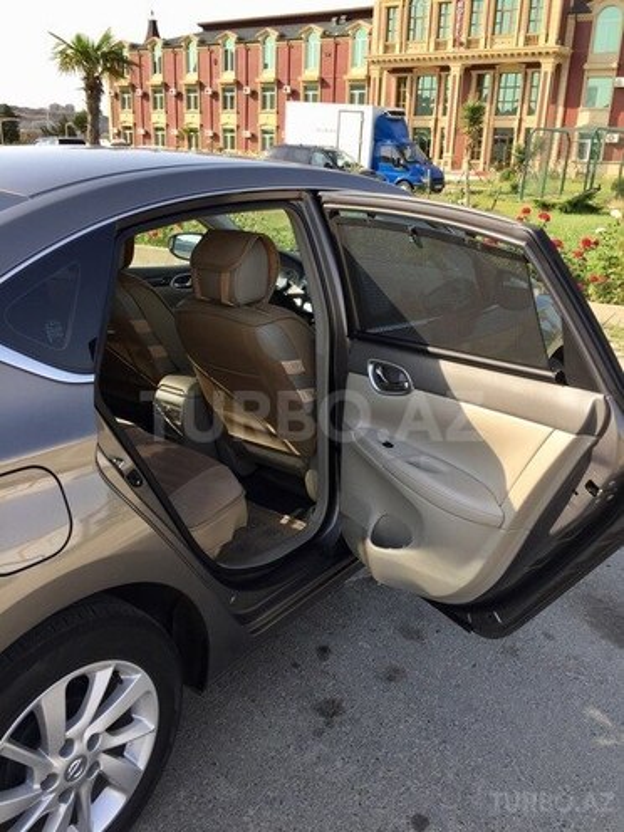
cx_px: 312
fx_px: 697
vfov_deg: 61.7
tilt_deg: -20.4
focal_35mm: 29
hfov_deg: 48.2
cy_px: 416
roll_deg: -1.5
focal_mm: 4.15
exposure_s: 1/618
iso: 32
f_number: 2.2
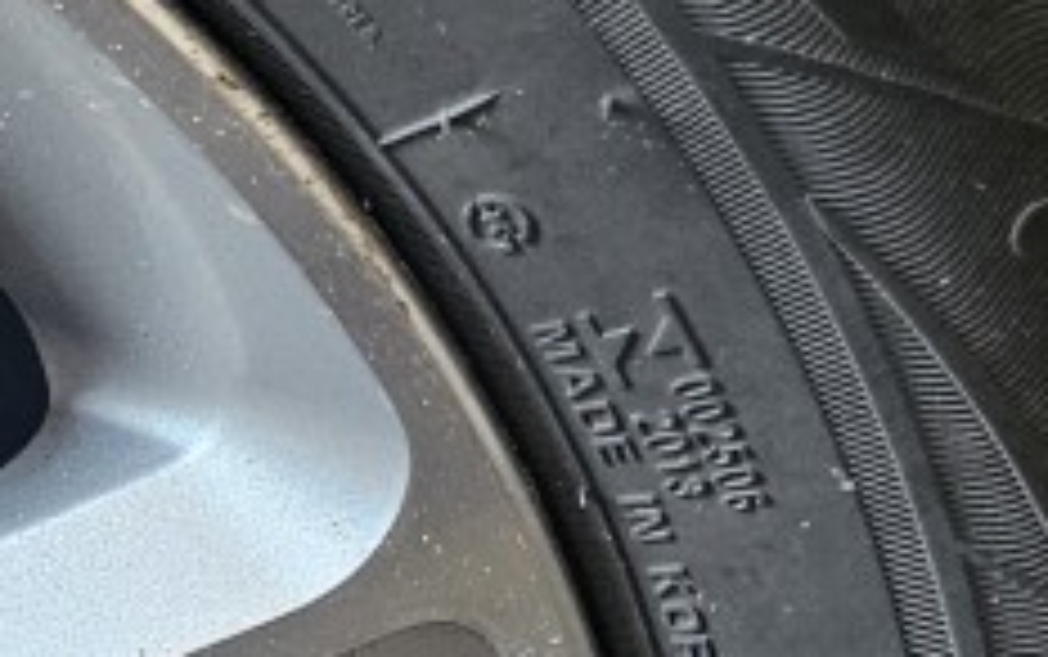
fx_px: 3830
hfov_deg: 12.7
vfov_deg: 9.2
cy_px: 1341
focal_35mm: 134
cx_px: -1309
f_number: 1.8
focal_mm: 5.4
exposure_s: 1/120
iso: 320
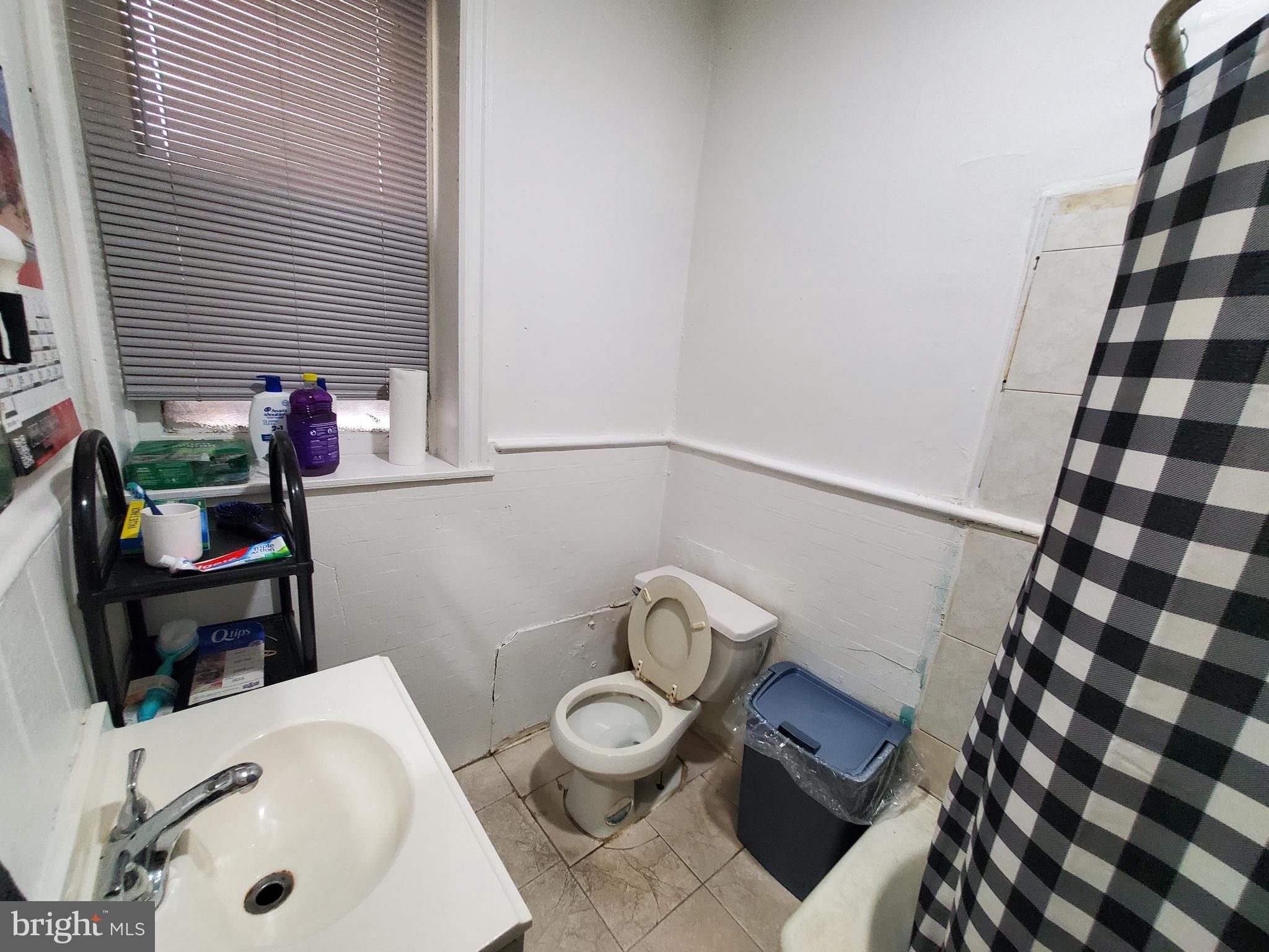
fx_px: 477
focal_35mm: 13
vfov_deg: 89.9
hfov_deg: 106.2
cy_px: 476
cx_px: 634
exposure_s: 1/60
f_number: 2.2
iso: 500
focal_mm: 1.8
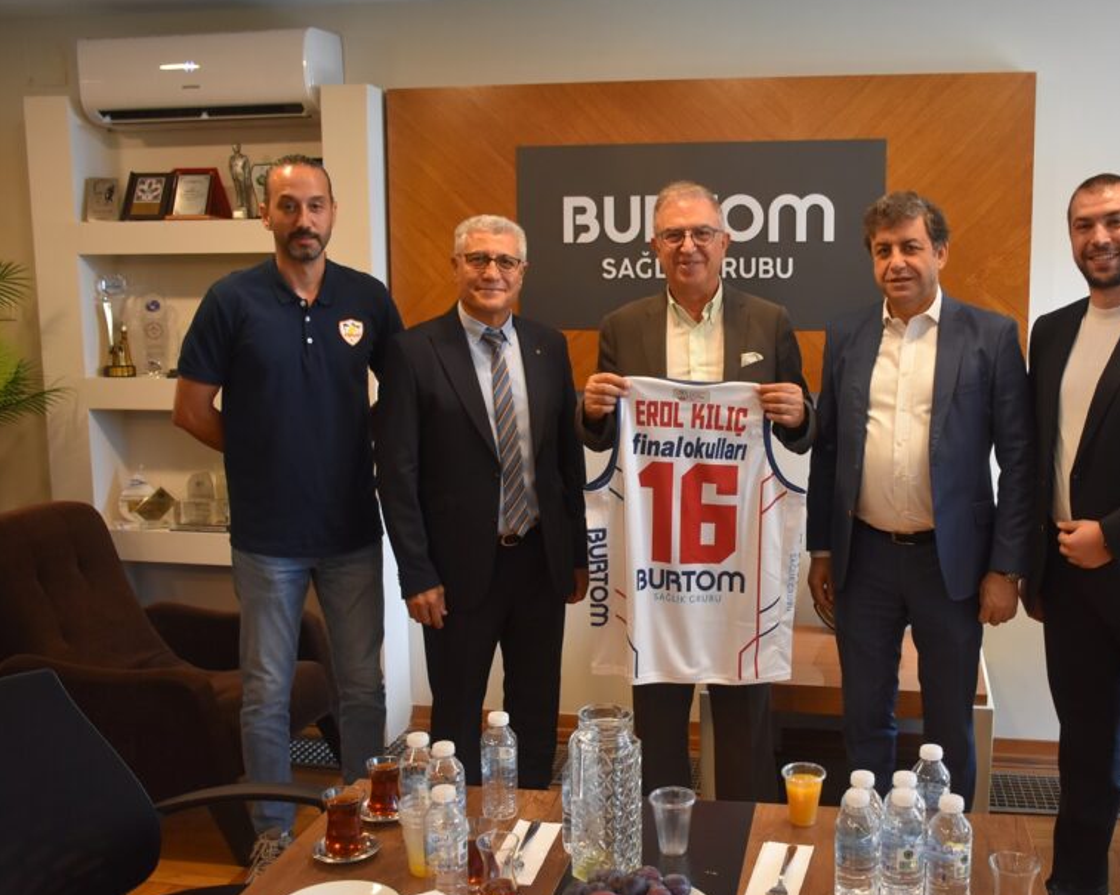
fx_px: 1259
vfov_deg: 39.1
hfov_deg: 47.6
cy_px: 448
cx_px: 681
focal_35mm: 38
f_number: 4.5
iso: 800
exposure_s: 1/80
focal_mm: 22
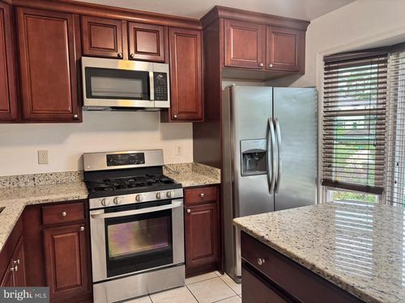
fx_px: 281
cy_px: 152
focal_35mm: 24
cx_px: 202
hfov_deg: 71.6
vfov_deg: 56.8
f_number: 1.78
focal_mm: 6.76
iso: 160
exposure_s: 1/60
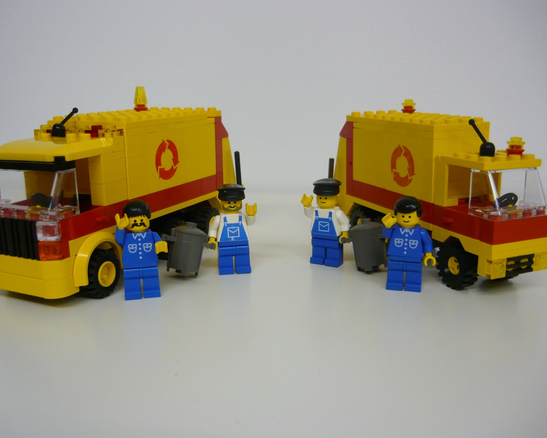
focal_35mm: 35
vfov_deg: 42.2
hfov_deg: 51.5
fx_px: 567
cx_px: 258
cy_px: 216
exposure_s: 1/30
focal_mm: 5.5
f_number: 2.8
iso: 160
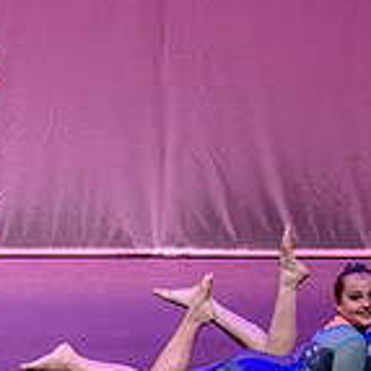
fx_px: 4596
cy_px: 79
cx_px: -156
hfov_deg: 4.6
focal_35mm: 379
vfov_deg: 4.6
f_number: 2.8
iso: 1600
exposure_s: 1/400
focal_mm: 98
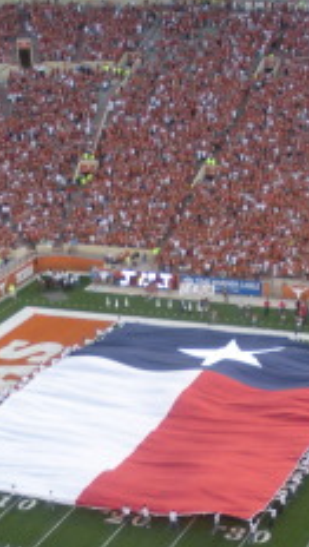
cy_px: 415
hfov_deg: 11.2
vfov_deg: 19.6
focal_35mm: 108
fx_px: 1569
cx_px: 250
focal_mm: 6.3
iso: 83
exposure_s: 1/56
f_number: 3.5
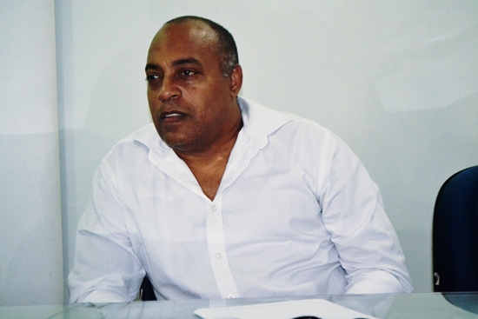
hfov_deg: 24.6
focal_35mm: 82
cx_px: 239
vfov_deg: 16.6
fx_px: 1096
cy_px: 160
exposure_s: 1/60
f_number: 5.6
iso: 3200
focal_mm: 55
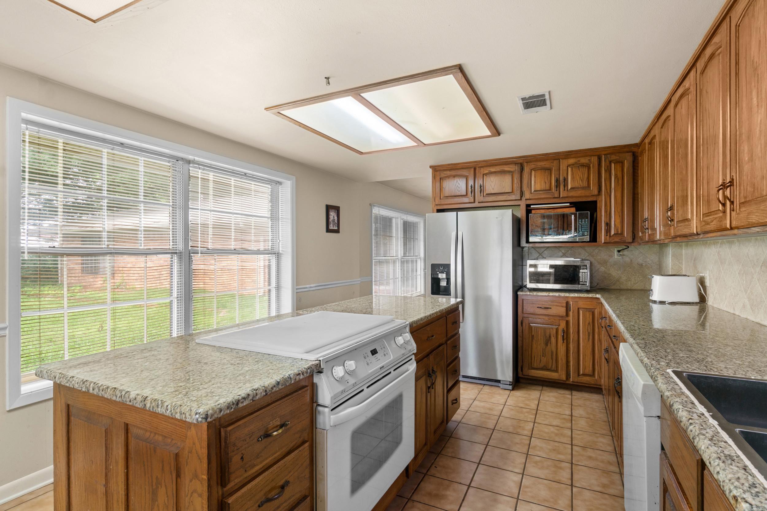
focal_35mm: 18
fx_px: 383
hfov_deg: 90.0
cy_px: 256
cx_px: 384
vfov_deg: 67.4
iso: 250
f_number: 9
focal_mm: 12
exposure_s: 1/2.5
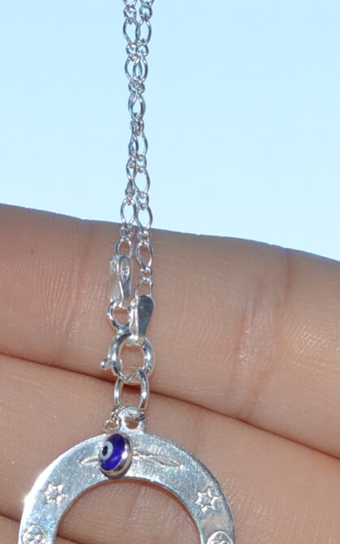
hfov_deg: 4.7
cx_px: 39
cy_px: 293
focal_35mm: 280
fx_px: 4149
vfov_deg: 7.5
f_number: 9
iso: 160
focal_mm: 48
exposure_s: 1/125
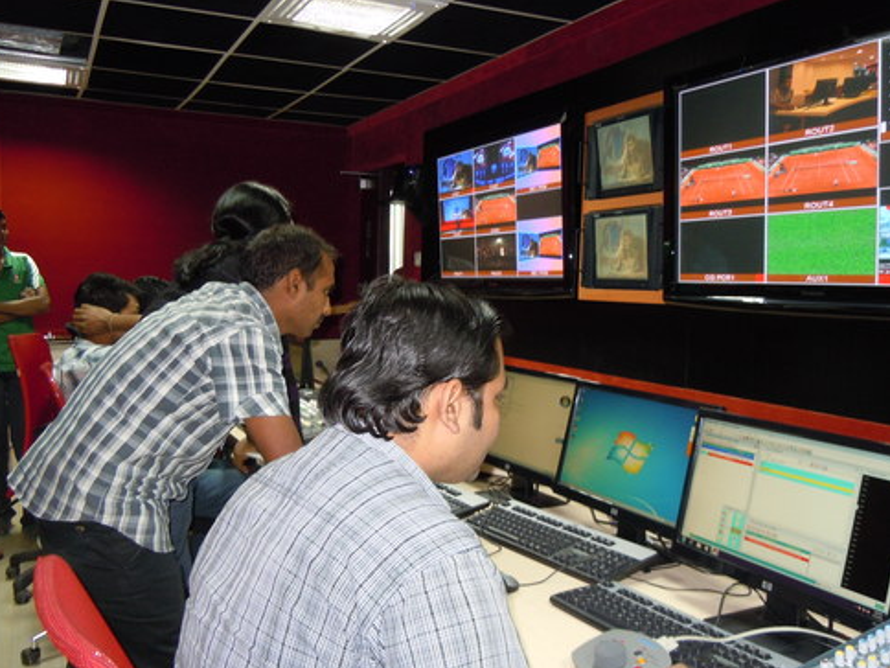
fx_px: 797
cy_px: 340
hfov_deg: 58.3
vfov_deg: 45.4
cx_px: 434
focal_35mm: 31
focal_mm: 5.4
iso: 250
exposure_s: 1/30
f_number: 3.5
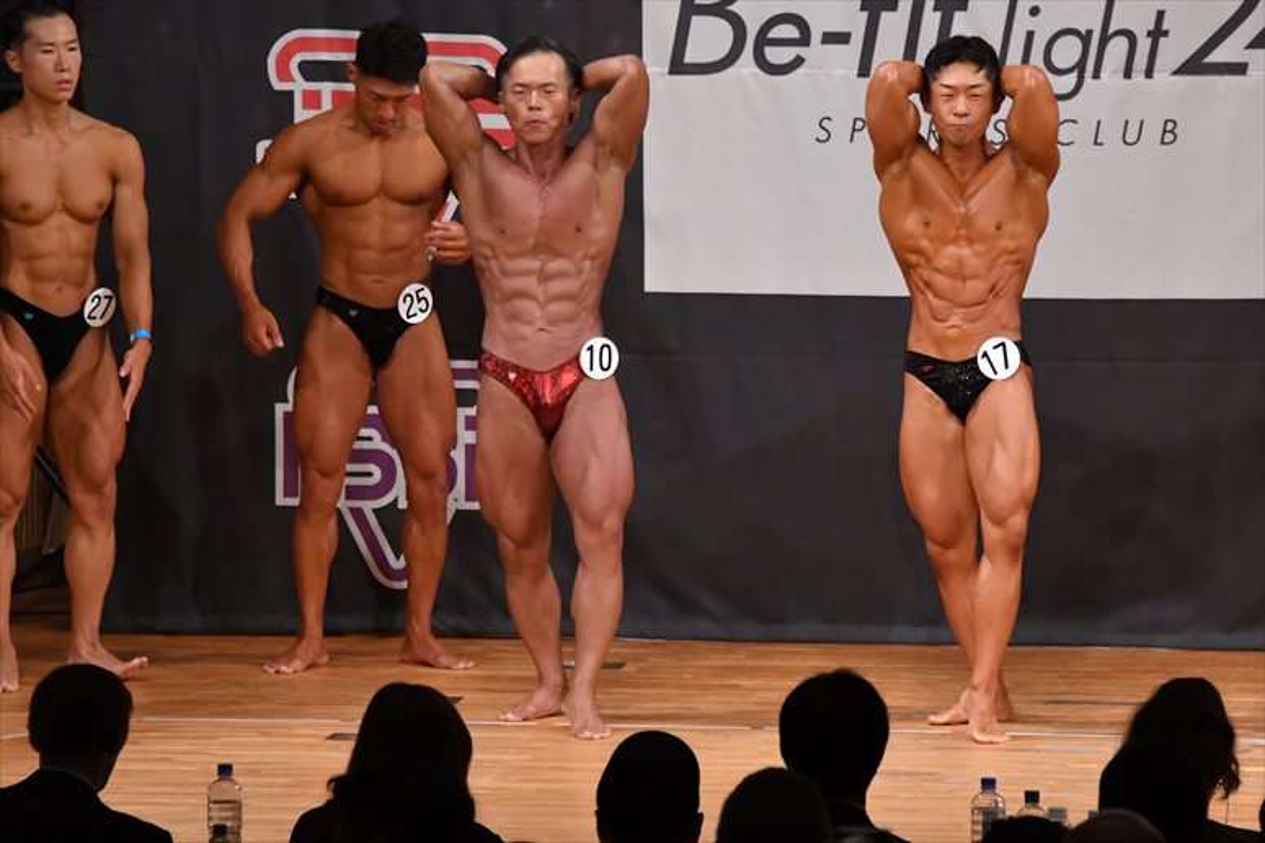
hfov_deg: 7.2
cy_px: 422
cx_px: 632
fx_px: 10010
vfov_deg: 4.8
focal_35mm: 285
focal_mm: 190
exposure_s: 1/400
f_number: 5.6
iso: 7200
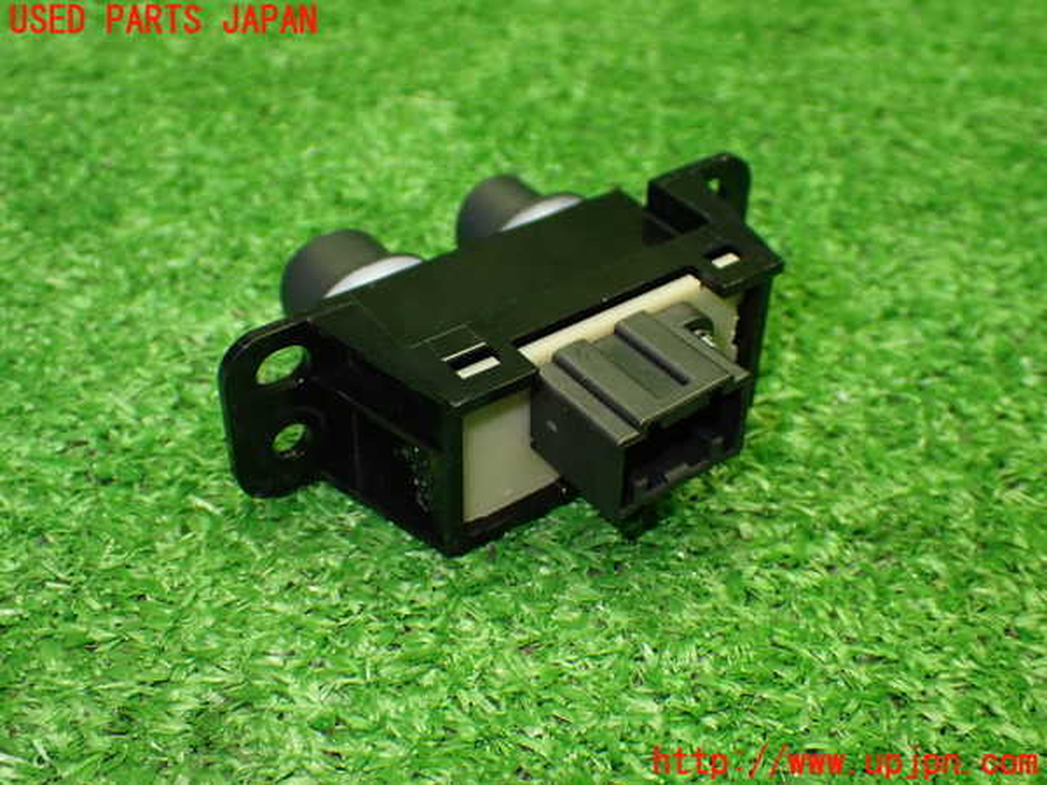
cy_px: 392
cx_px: 524
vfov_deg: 32.9
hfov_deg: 42.9
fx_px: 1331
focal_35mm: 44
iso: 800
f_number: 2.9
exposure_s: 1/100
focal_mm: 7.84
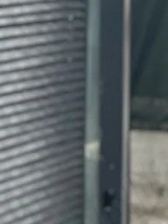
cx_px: 508
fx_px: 3232
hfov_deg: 2.9
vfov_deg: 4.0
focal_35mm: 500
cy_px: 231
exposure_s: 1/121
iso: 20
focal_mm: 9
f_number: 2.8
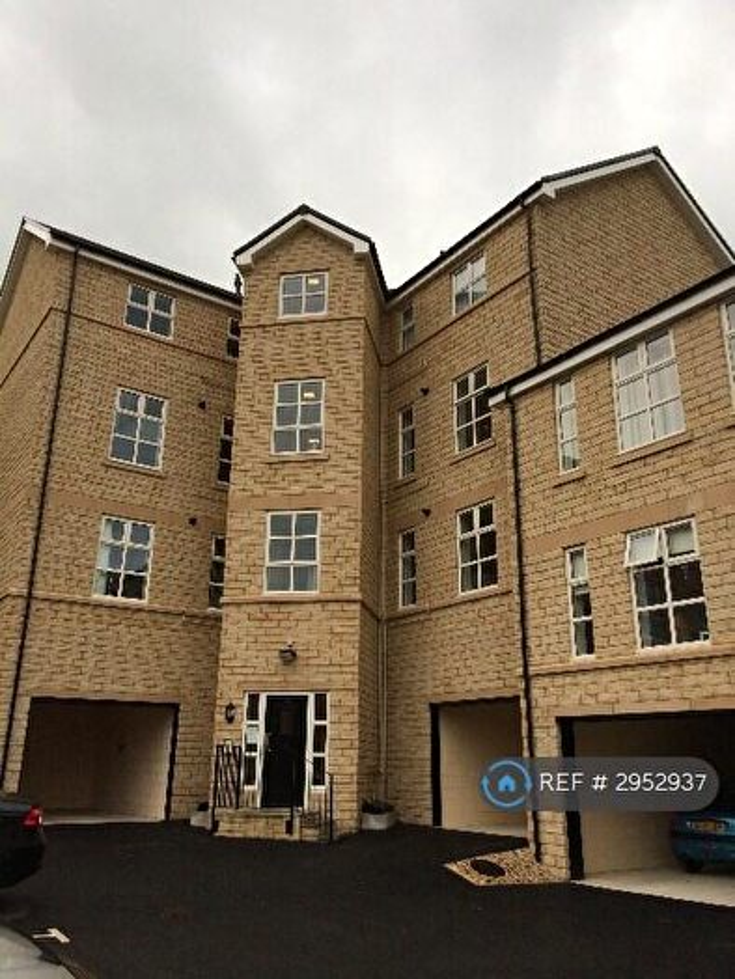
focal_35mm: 30
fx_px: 849
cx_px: 368
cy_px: 490
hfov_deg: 46.8
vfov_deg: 60.0
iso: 50
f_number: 2.2
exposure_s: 1/820
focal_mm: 4.12
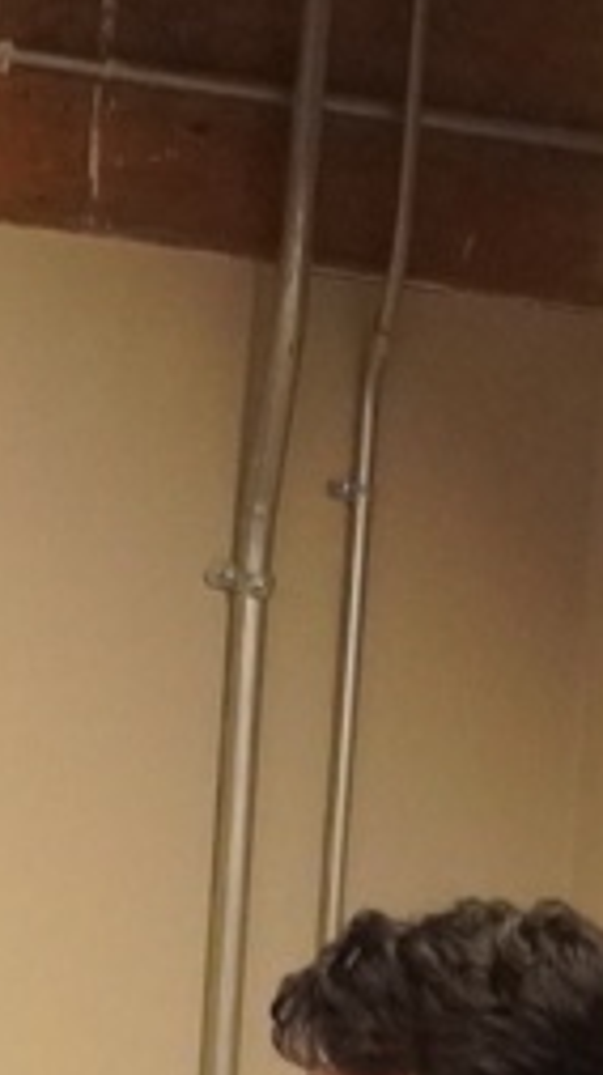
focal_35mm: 228
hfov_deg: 5.3
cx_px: -38
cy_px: 2018
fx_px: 6501
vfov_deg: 9.0
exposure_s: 1/160
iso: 3200
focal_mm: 23
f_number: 4
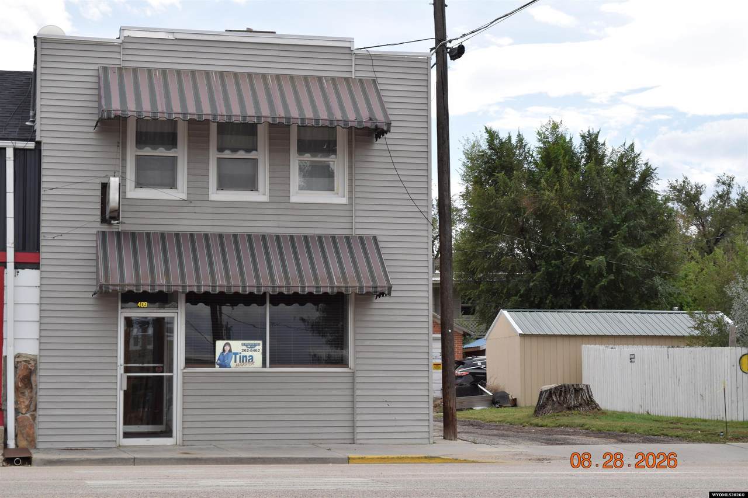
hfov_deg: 27.0
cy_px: 249
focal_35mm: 75
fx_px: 1558
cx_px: 374
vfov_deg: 18.2
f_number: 10
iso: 100
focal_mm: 50
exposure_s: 1/200
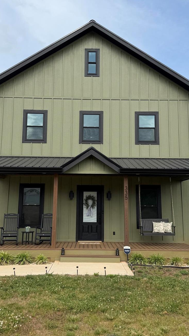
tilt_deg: +9.3
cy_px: 161
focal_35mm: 31
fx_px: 276
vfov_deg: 62.6
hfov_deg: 37.8
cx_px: 90
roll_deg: -0.7
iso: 80
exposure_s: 1/3425
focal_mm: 6.76
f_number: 1.78
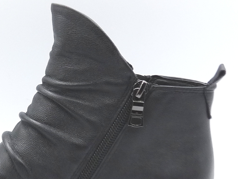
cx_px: 58
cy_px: 116
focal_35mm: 90
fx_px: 619
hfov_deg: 21.6
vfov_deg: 16.4
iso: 100
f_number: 4
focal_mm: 4.8
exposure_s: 1/160
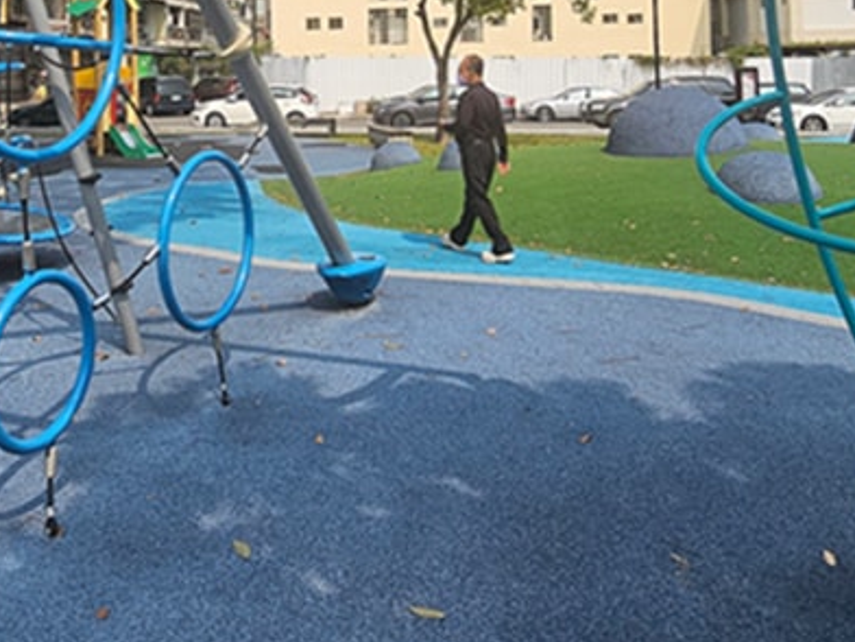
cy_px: 59
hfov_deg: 52.4
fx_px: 840
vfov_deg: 38.8
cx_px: 251
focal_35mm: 34
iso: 50
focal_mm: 2.2
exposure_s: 1/2628
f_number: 2.2
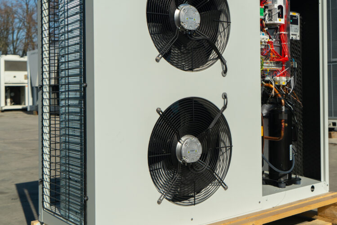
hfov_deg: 43.3
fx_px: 421
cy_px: 88
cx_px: 205
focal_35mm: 45
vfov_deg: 29.8
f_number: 5.6
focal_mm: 33
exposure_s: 1/800
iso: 100
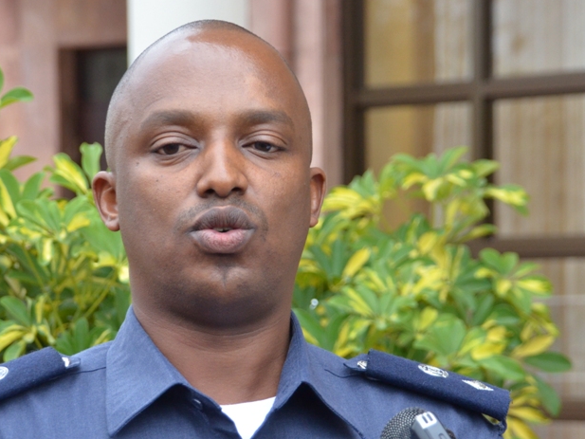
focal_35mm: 168
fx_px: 2840
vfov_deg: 8.8
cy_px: 252
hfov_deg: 11.8
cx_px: 270
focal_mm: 72
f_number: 5.3
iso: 1250
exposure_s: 1/125
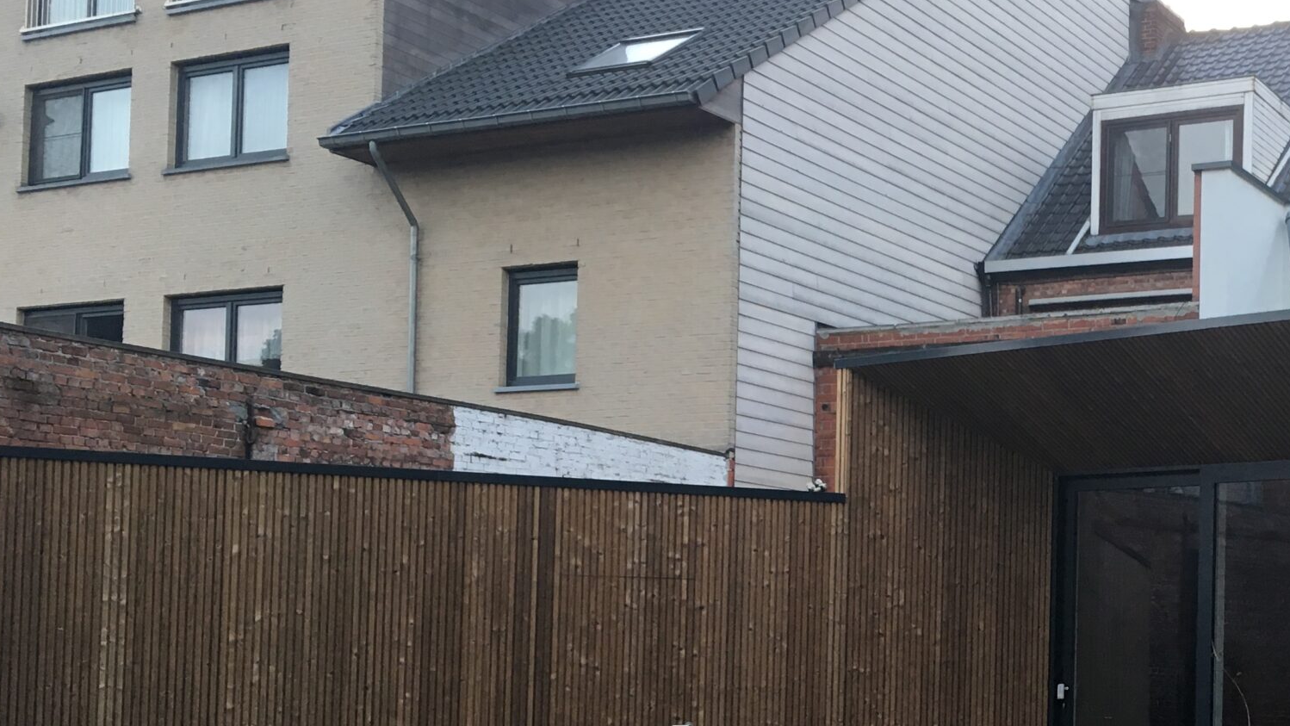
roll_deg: -1.6
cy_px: 602
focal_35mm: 54
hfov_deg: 36.7
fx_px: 1847
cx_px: 1095
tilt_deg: +2.1
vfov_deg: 21.9
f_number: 2.2
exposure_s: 1/33
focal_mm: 4.15
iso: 40
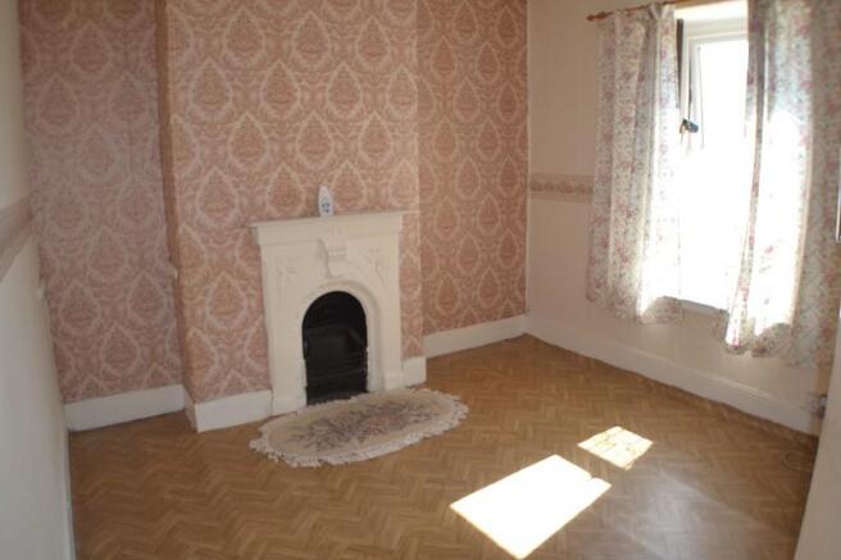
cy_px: 280
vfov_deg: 39.9
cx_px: 420
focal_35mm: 33
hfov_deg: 57.2
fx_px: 771
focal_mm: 22
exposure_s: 1/125
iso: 280
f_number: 4
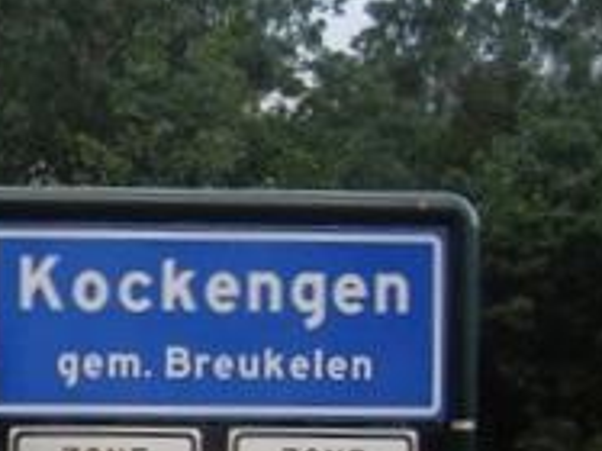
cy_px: 319
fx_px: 2259
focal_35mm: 130
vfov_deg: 11.4
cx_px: -357
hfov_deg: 14.0
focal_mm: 7.9
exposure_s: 1/80
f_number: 2.8
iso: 100
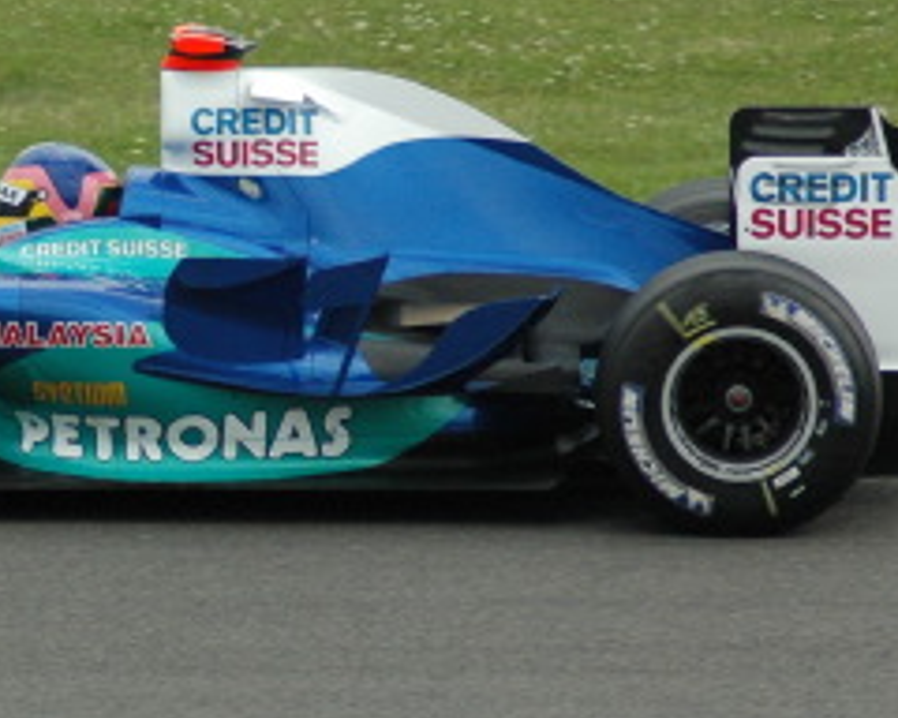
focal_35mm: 787
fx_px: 20916
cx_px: 41
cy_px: 249
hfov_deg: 2.5
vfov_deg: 2.0
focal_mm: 210
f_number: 6.3
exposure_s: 1/2000
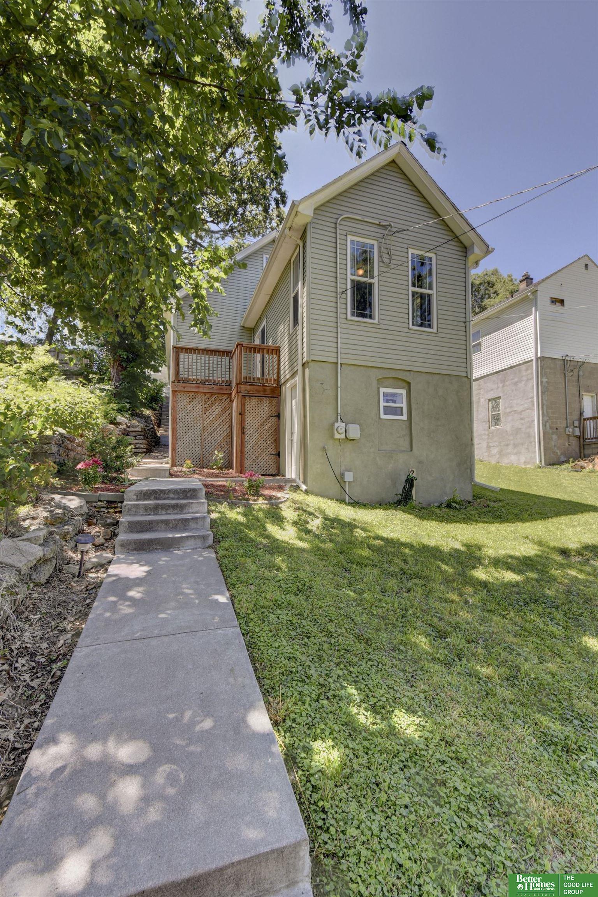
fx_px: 374
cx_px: 299
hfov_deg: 77.3
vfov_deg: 100.4
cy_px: 448
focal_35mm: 15
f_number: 8
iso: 400
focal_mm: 10
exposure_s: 1/125
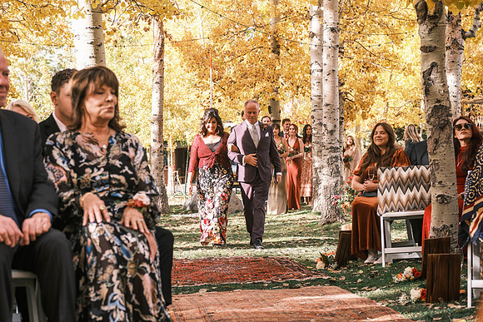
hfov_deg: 27.0
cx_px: 242
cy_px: 161
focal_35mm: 75
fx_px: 1006
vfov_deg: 18.2
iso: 400
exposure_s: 1/500
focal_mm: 50
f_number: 4
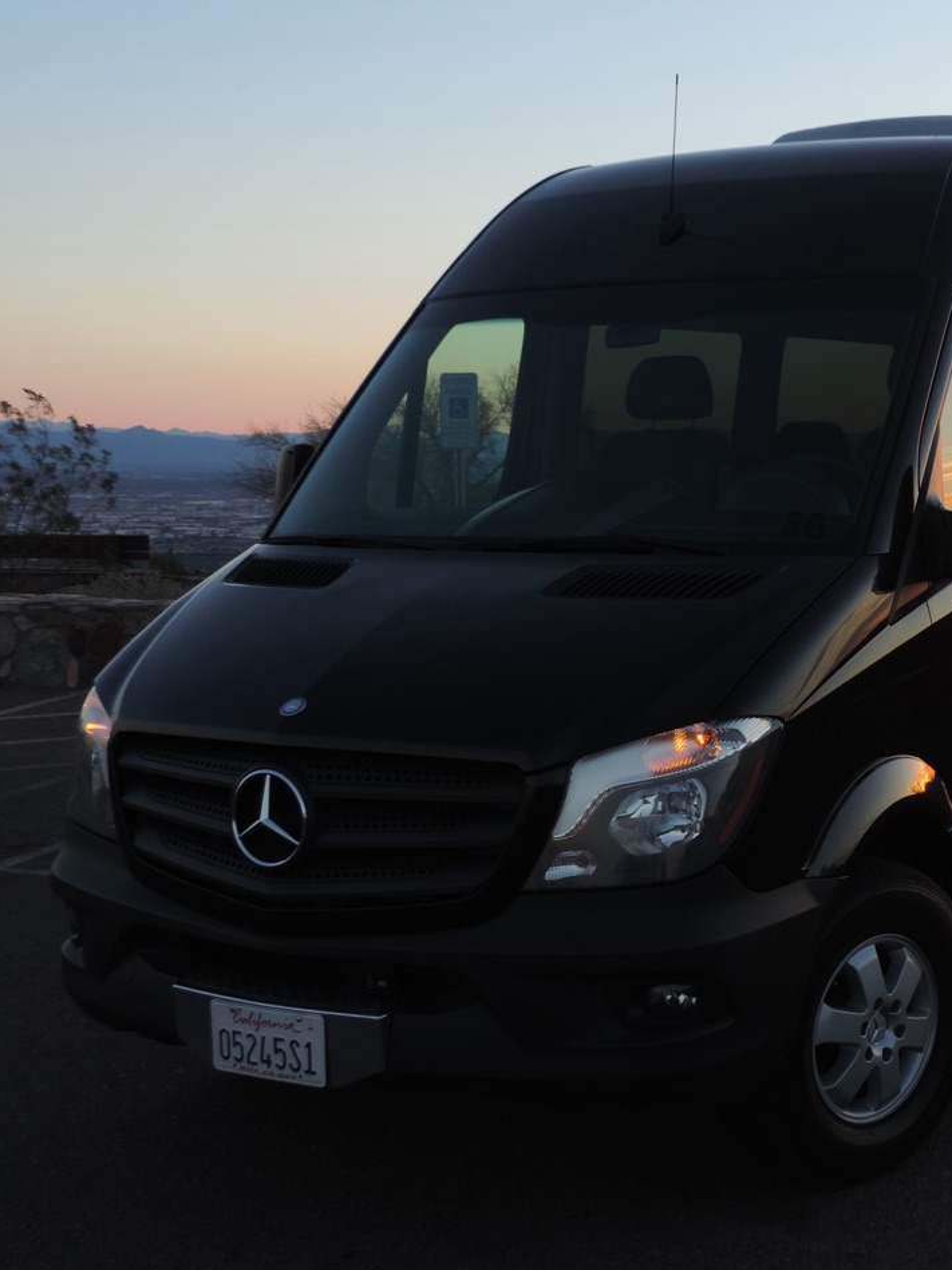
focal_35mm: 54
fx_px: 1980
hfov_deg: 26.3
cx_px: 811
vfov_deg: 35.5
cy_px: 642
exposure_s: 1/80
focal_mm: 7.1
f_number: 3.3
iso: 80
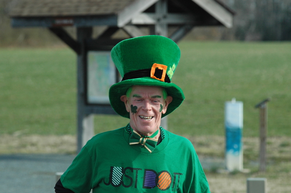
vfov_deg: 5.1
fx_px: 2181
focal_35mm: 270
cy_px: 96
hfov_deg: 7.6
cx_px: 146
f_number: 6.3
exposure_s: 1/800
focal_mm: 180
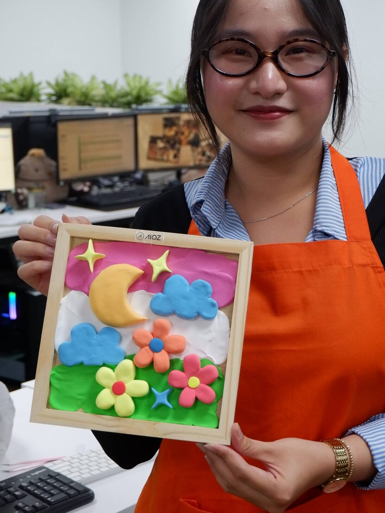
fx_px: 949
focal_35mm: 64
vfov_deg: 30.2
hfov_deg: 22.8
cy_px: 194
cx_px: 270
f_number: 4.5
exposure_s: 1/140
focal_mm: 25.6
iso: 1000
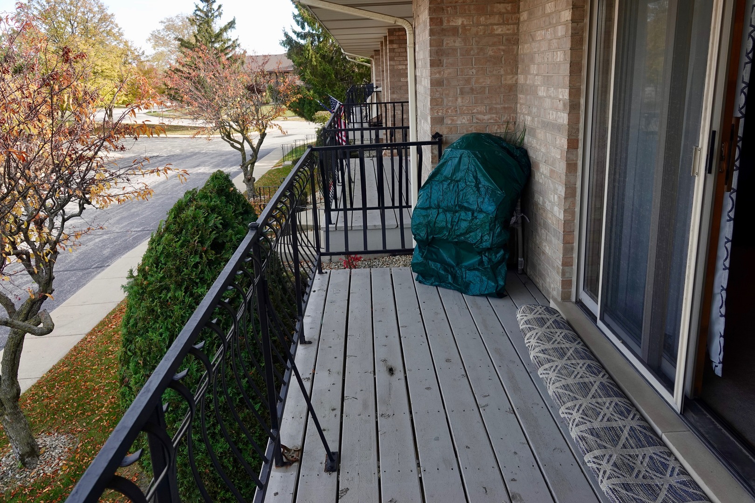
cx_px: 378
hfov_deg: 63.7
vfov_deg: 45.0
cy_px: 252
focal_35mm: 29
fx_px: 608
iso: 100
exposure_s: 1/250
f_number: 3.5
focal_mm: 10.59
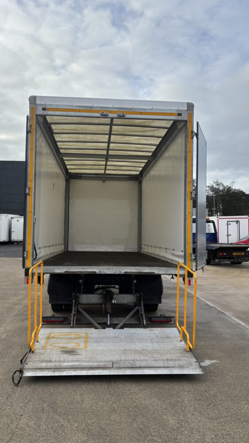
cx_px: 117
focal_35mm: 29
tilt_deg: +2.0
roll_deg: -1.5
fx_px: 340
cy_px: 218
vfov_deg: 66.0
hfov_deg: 40.2
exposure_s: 1/2193
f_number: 1.6
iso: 50
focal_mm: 5.96
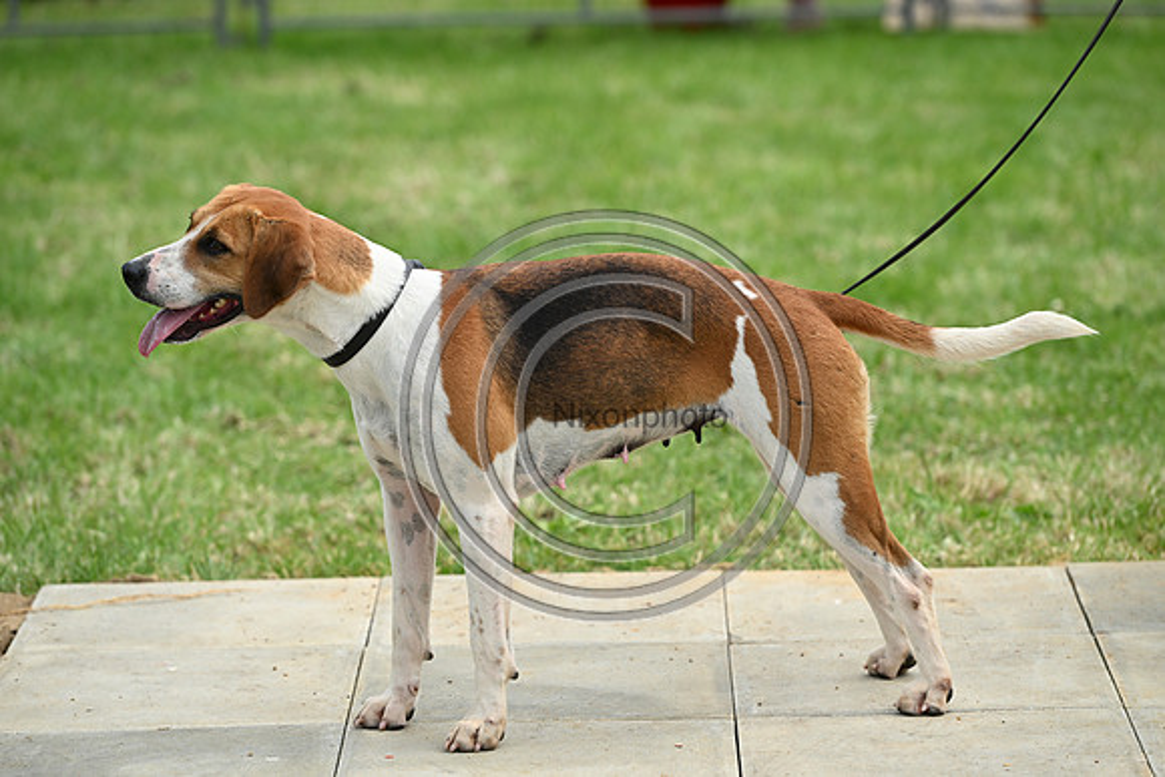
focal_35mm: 170
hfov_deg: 12.1
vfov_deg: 8.1
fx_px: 5502
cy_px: 388
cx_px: 582
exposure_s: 1/1000
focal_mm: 170
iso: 220
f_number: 4.5
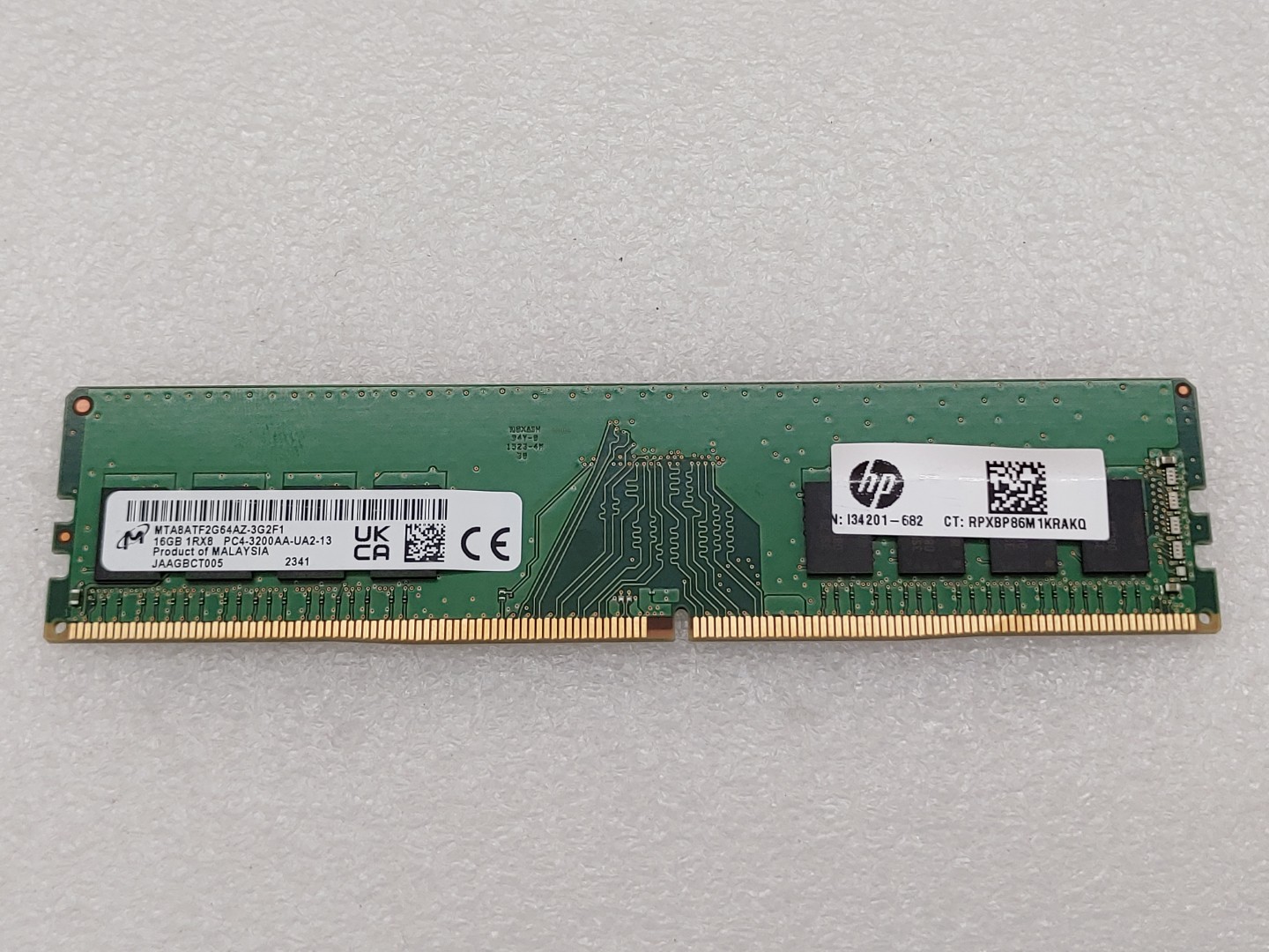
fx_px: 1796
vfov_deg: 29.7
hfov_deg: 38.9
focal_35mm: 49
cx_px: 634
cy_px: 476
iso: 50
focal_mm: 4.36
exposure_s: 1/198
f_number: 1.8
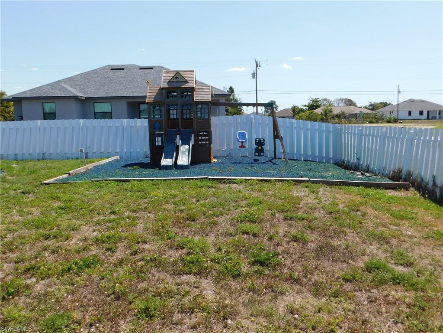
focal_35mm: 30
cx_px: 222
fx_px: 384
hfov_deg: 60.0
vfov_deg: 46.8
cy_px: 166
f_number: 3.2
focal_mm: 5.3
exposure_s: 1/1250
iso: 125
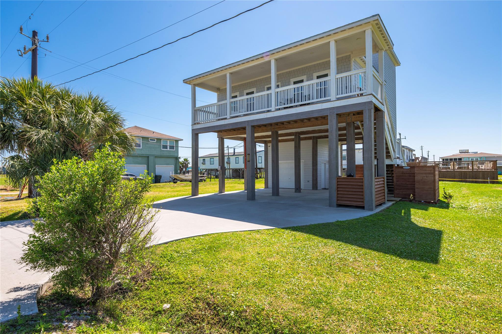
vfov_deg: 64.5
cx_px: 251
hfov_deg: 87.0
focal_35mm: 19
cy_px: 167
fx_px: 265
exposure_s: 1/200
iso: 100
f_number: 11
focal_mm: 19
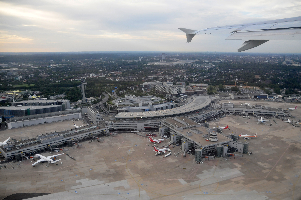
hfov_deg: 67.4
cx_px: 150
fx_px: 226
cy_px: 100
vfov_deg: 47.9
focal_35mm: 27
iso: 800
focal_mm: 18
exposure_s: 1/1250
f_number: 3.5
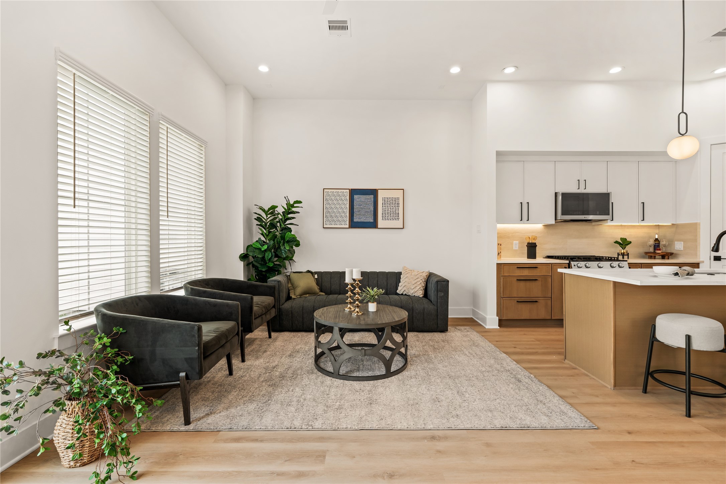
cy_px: 242
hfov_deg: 96.7
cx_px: 363
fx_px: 323
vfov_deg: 73.7
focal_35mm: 16
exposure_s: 1/2
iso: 200
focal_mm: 16
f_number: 9
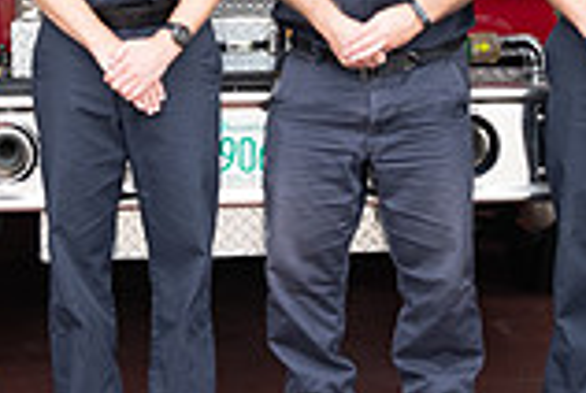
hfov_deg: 11.7
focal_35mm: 176
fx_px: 2870
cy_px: -102
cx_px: 226
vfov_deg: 7.8
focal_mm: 32
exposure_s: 1/320
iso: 400
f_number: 3.2
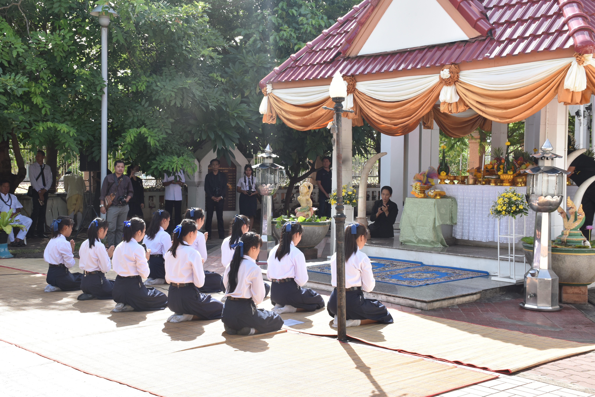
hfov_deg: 41.1
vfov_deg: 28.1
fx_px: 793
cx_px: 298
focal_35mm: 48
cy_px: 198
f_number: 9
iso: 200
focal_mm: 32
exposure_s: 1/320
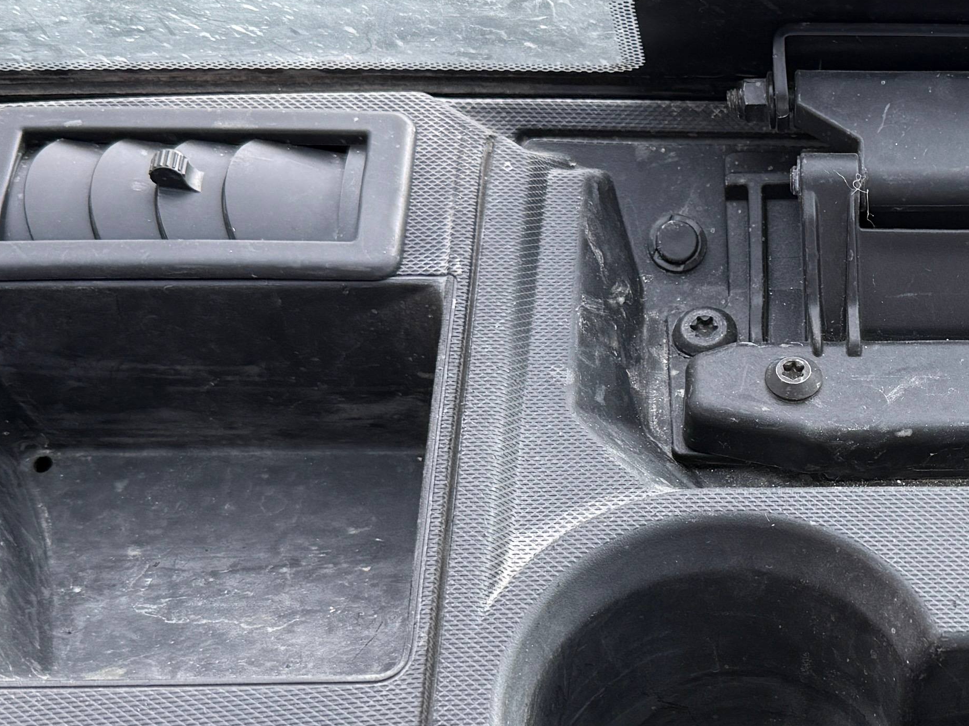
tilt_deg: -51.4
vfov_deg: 19.8
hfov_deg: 24.8
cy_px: 470
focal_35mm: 74
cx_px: 1019
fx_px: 2071
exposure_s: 1/286
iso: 80
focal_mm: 6.76
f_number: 1.78
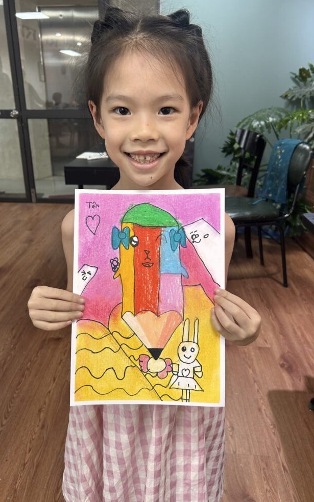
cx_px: 144
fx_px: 383
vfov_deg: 66.5
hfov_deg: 44.5
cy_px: 252
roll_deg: -1.2
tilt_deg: -21.8
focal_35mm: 28
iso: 80
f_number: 1.5
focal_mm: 5.7
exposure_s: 1/100
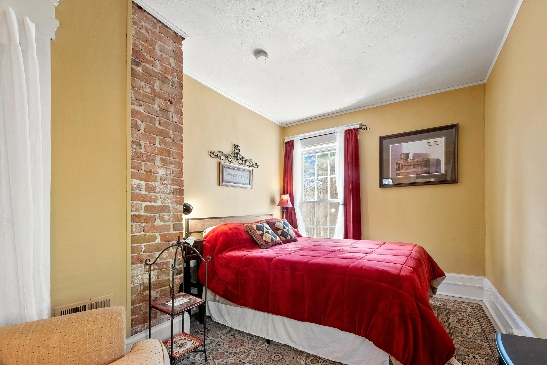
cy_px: 182
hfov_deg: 100.4
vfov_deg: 77.3
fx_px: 228
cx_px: 274
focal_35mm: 15
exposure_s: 1/5
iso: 400
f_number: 9
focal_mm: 10
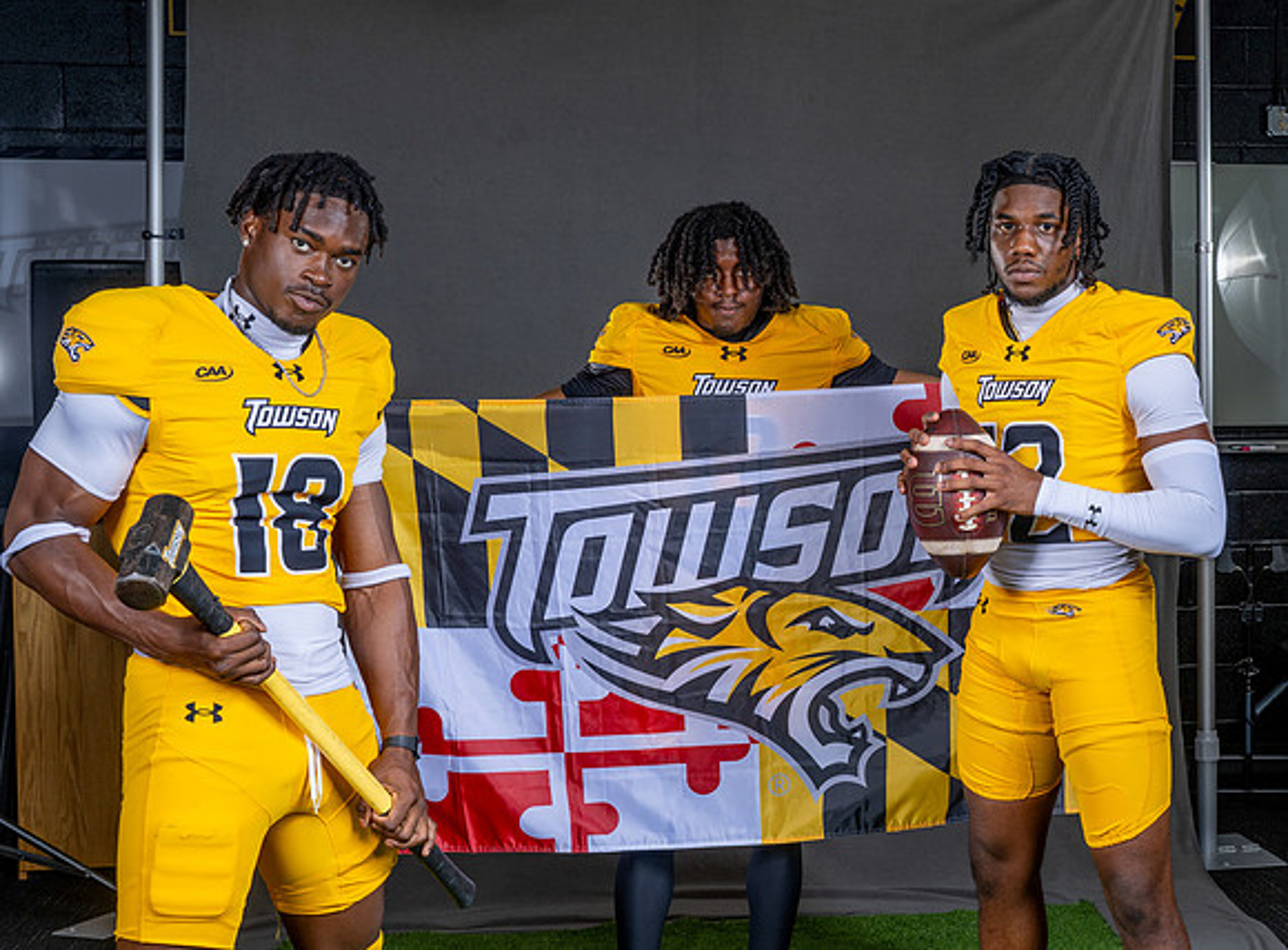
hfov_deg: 35.2
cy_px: 481
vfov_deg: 27.0
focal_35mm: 54
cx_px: 960
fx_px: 1982
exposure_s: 1/200
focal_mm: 35
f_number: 8
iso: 100
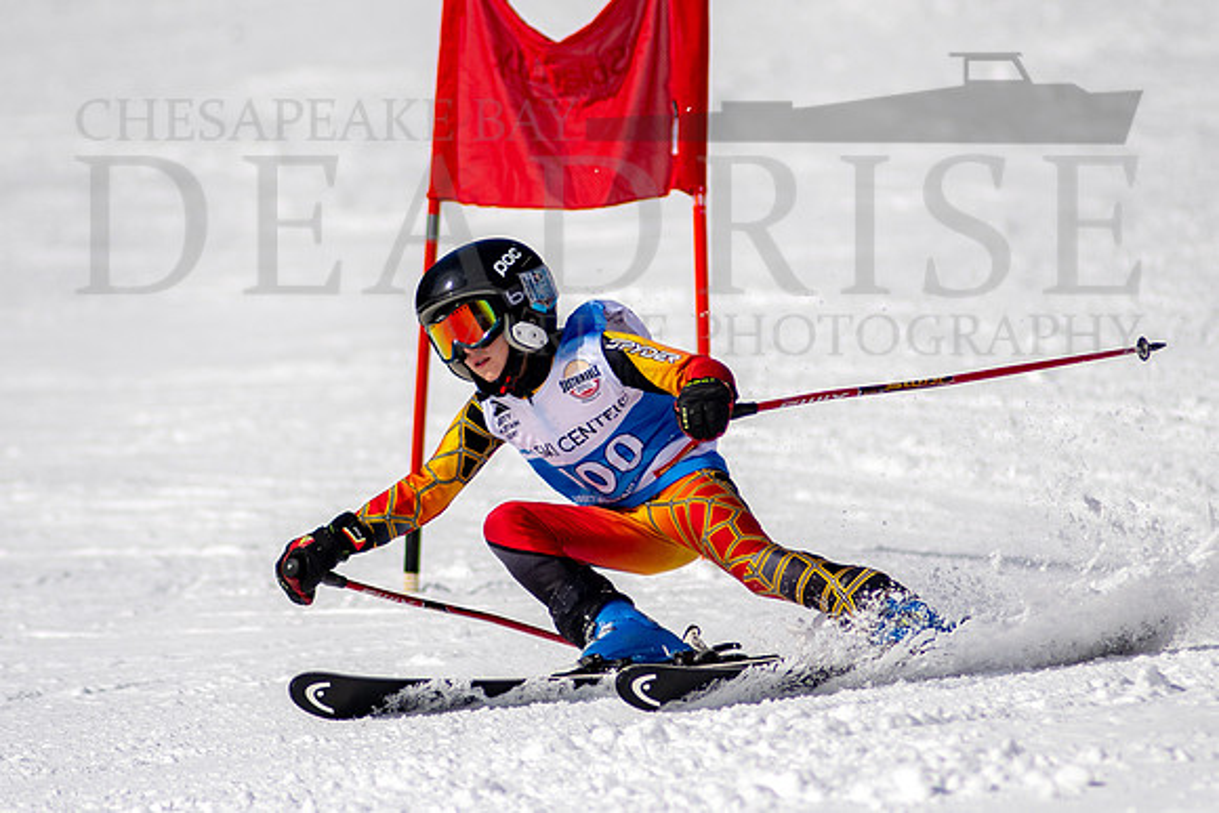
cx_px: 574
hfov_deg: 3.0
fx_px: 23632
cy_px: 403
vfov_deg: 2.0
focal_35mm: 698
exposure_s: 1/6400
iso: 100
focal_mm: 300
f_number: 2.8
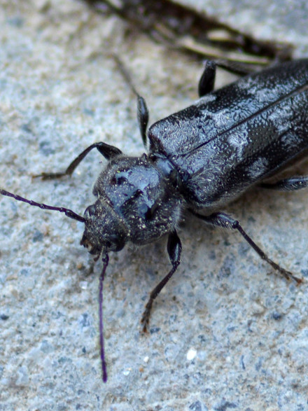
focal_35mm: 236
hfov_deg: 6.3
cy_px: 197
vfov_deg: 8.4
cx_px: 190
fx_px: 2801
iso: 200
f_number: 5.6
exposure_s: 1/320
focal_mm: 100
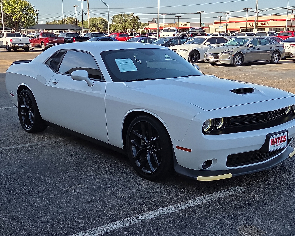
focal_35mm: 46
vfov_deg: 32.7
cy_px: 118
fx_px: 402
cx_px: 155
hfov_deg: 40.3
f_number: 1.8
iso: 25
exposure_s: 1/1000
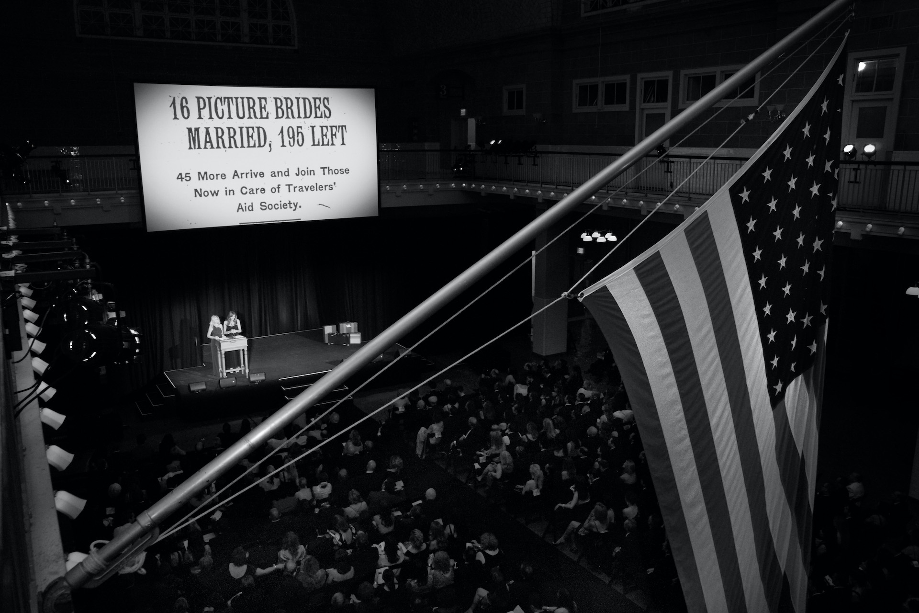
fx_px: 715
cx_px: 460
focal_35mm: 28
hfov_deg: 65.5
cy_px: 306
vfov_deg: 46.4
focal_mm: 28
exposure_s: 1/25
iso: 800
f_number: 7.1
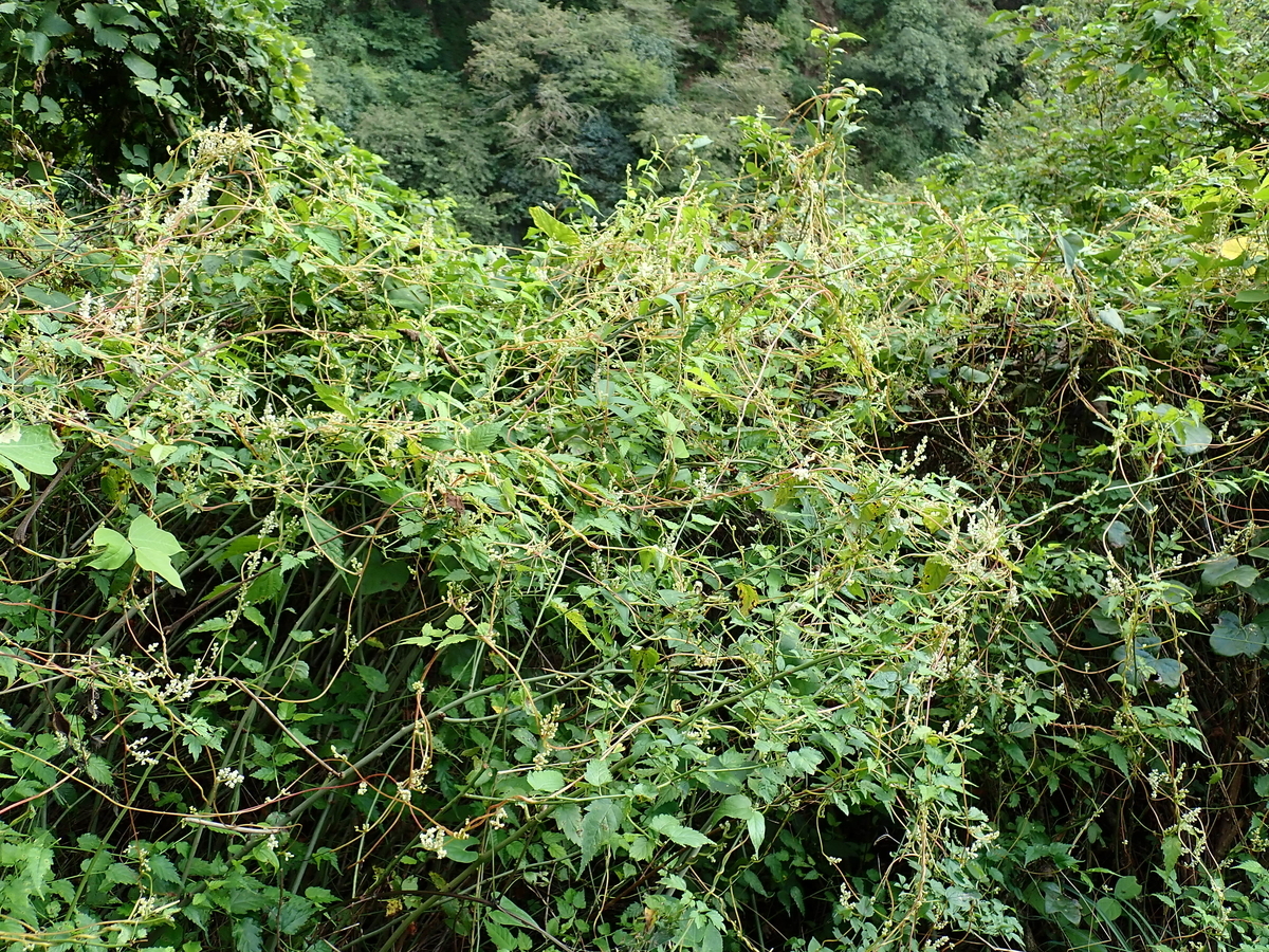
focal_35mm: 30
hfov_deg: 60.0
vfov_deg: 46.8
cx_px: 634
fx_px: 1100
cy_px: 476
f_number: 3.2
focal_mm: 5.5
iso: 100
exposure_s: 1/50
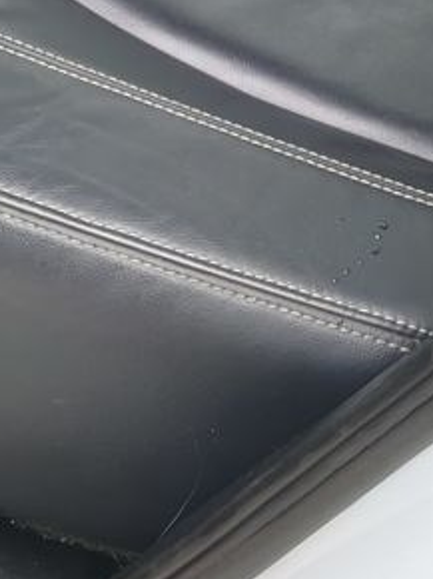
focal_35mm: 127
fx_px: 2121
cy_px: -423
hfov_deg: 11.7
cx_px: 239
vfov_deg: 14.0
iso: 320
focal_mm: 5.35
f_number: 1.7
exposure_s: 1/50
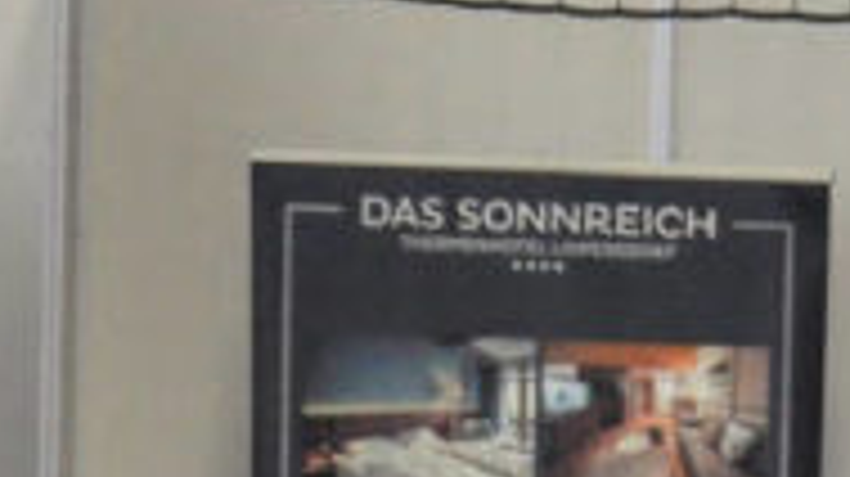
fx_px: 16325
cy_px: 1487
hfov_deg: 3.0
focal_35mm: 725
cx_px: 1740
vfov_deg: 1.7
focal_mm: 85
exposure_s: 1/60
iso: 400
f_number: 5.6
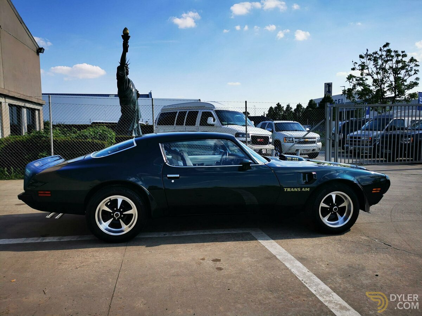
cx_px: 211
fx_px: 329
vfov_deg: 51.4
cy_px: 158
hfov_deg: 65.3
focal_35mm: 27
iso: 50
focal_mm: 5.56
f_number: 1.6
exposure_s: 1/4219
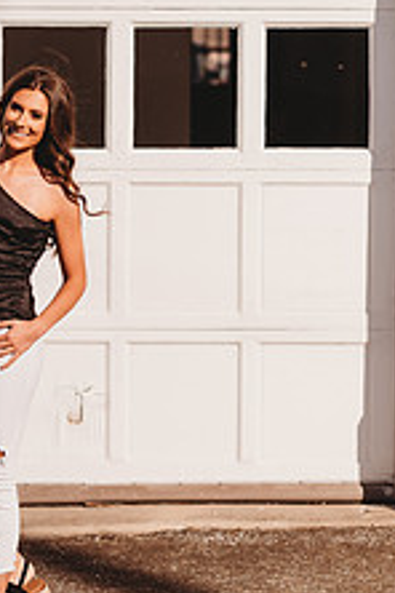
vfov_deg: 11.9
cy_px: 107
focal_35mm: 172
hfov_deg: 8.0
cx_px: 24
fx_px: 2831
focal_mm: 85
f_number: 2.5
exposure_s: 1/6400
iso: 100
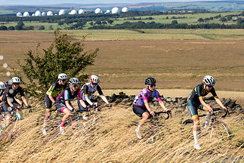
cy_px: 54
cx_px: 60
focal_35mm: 149
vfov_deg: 9.2
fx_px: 1011
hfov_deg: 13.7
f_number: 5.6
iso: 100
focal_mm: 83
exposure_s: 1/800
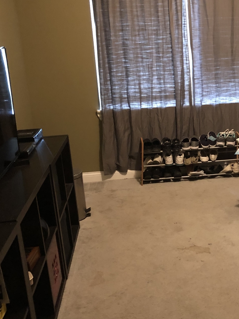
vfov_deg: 42.1
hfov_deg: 31.0
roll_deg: +1.6
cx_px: 205
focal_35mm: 45
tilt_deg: -16.2
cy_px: 155
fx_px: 414
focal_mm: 3.99
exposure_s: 1/4
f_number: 1.8
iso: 125
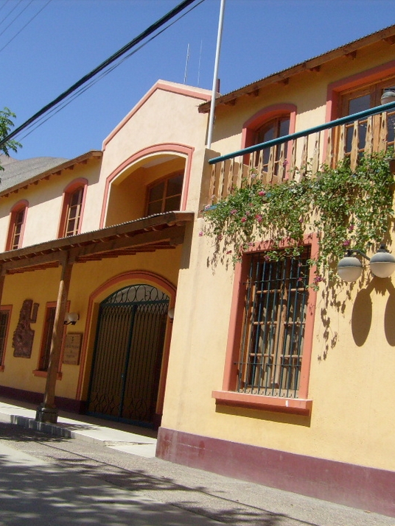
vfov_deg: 40.4
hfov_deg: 30.9
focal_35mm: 47
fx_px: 715
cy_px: 263
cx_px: 193
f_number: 7.1
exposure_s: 1/350
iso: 80
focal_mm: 5.8
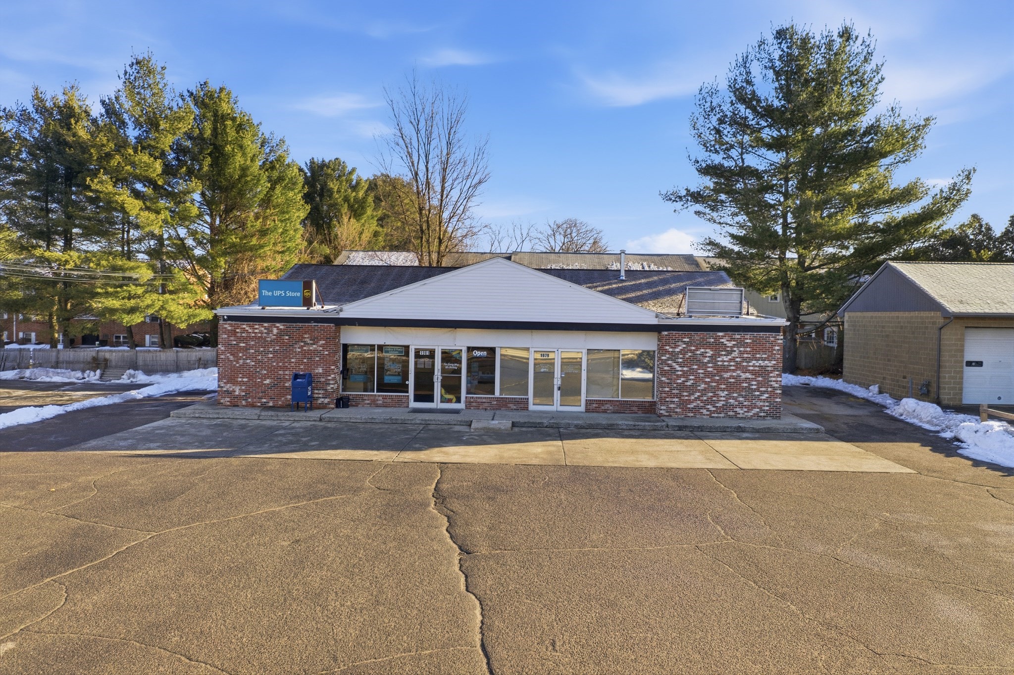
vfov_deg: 46.4
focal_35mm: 28
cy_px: 338
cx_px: 507
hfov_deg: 65.5
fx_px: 788
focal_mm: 10.3
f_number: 4
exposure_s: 1/240
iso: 200
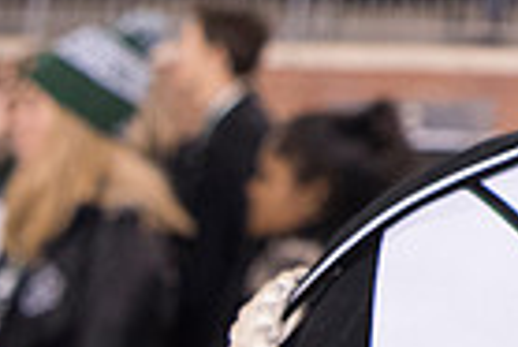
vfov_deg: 12.7
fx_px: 1440
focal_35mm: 100
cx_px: 961
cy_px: -244
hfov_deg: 16.6
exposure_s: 1/800
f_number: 3.2
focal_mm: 24
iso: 4000
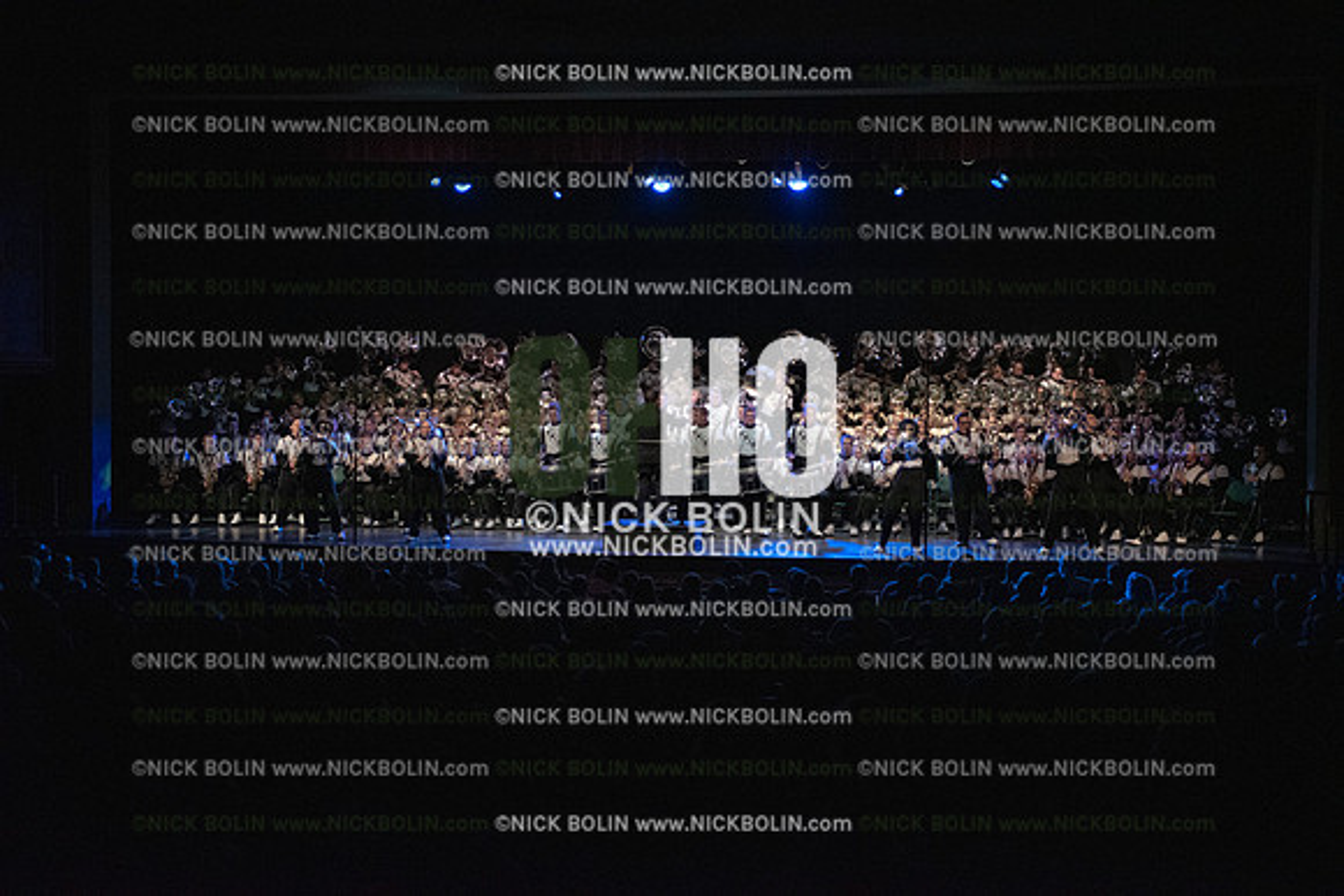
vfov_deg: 24.6
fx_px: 2054
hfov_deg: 36.2
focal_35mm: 55
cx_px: 672
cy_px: 448
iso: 10000
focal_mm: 55
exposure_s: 1/2500
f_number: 2.8
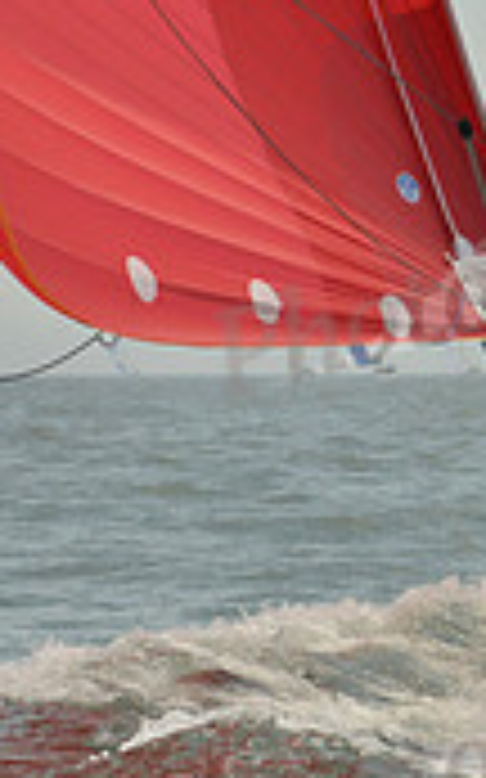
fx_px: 7105
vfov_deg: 6.3
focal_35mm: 335
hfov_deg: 3.9
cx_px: 1084
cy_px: 452
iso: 280
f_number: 9
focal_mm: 98
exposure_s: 1/1250
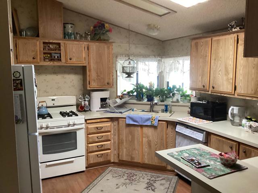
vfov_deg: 45.4
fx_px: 231
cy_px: 96
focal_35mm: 31
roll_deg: +0.7
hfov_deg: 58.4
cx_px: 129
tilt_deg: -7.8
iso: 200
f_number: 2.4
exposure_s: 1/60
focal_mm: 3.3
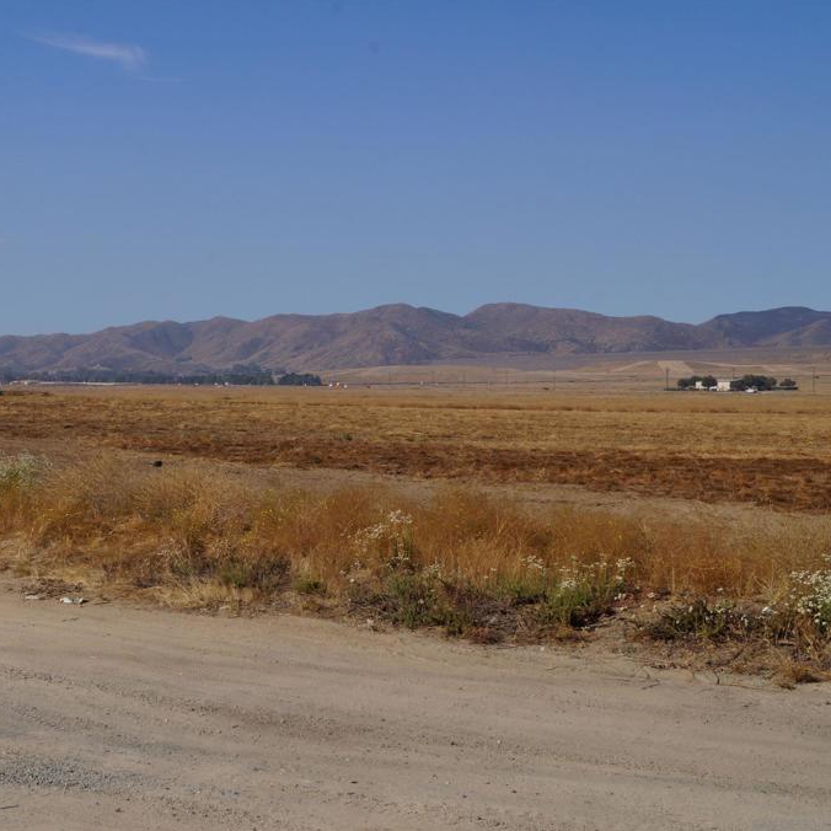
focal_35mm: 54
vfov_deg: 31.6
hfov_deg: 31.2
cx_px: 221
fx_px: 1467
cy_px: 416
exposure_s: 1/125
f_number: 16
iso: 100
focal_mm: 28
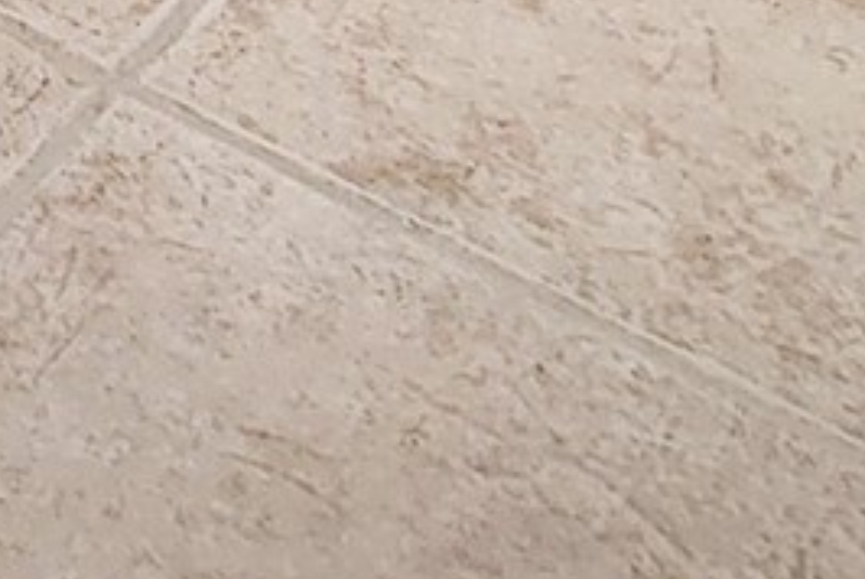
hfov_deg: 15.4
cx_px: -904
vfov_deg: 7.6
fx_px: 2502
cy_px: -1874
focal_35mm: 104
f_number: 2.2
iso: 400
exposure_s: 1/60
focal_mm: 2.2
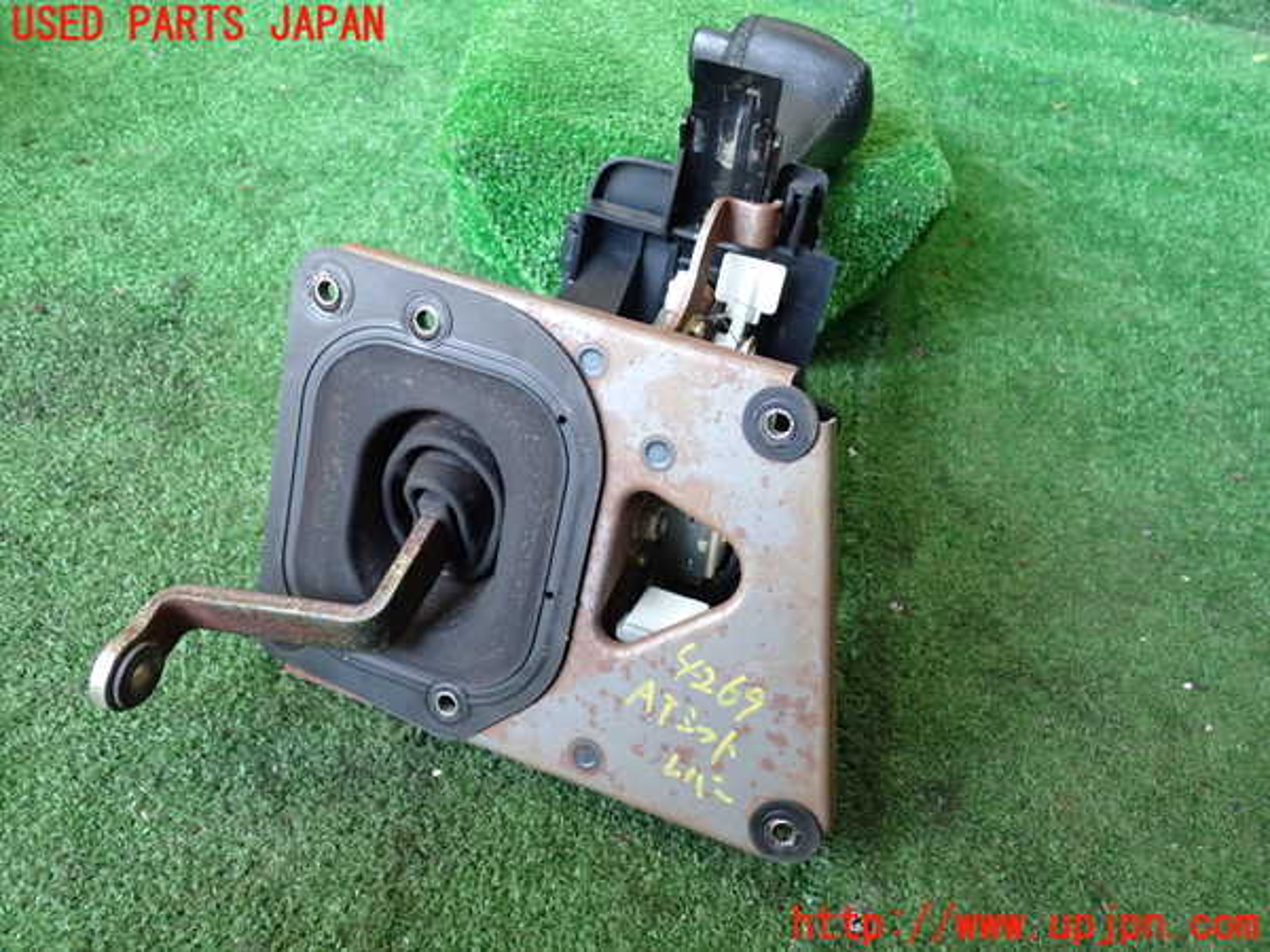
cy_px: 476
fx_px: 1101
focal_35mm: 30
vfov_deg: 46.8
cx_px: 635
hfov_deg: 60.0
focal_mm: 5.4
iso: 640
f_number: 2.3
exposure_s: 1/80
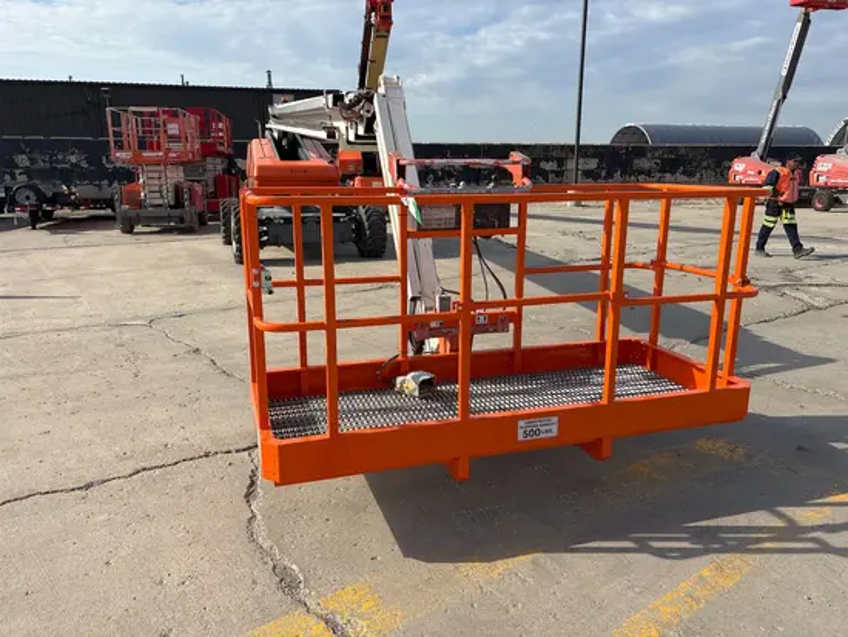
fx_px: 637
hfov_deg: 67.3
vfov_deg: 53.1
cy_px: 318
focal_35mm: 26
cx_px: 424
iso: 50
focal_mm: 5.96
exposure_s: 1/3106
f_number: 1.6
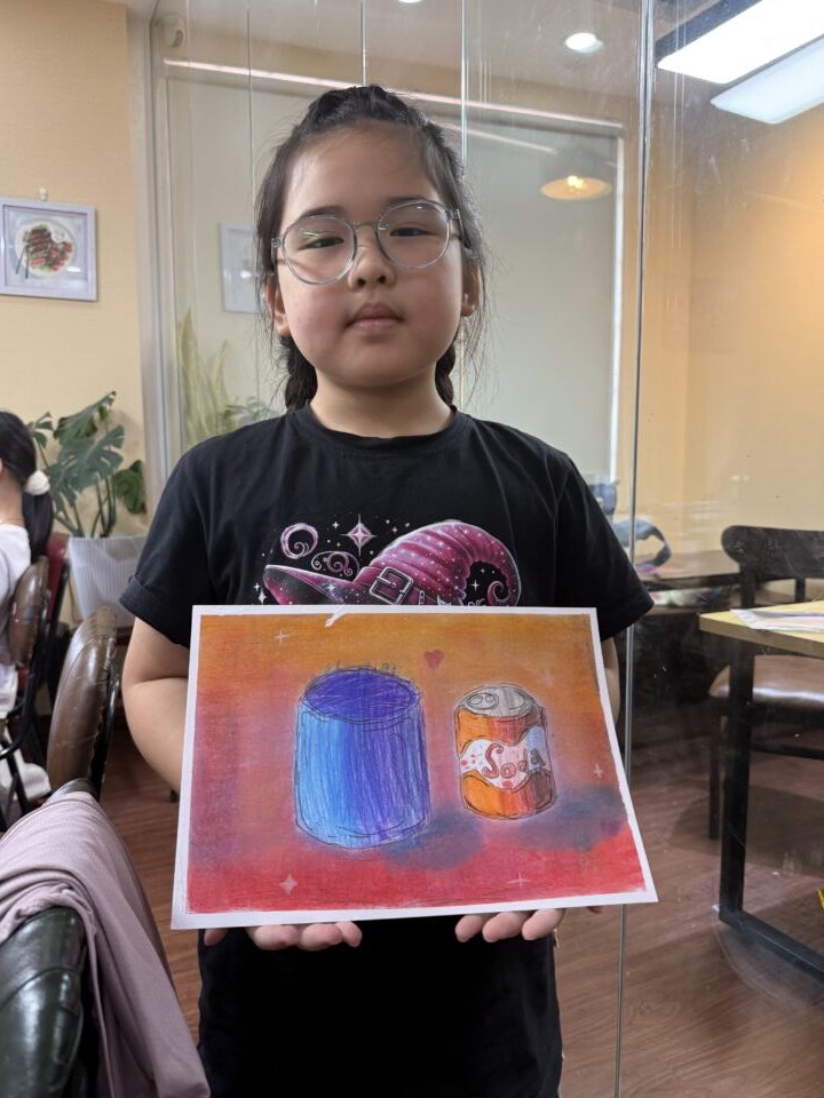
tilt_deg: -5.4
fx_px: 793
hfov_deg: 54.9
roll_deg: -0.1
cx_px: 398
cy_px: 555
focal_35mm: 25
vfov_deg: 69.4
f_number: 1.78
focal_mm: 6.76
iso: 200
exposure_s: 1/100
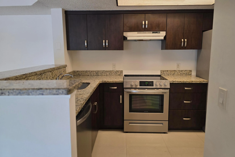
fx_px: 157
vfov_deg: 53.1
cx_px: 117
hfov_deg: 73.7
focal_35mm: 24
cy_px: 72
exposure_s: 1/60
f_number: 1.7
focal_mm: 6.3
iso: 64
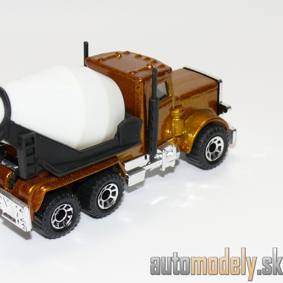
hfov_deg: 16.4
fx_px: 980
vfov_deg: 16.4
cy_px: 141
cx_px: 95
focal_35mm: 106
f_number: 4
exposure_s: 1/30
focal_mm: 12.5
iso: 100
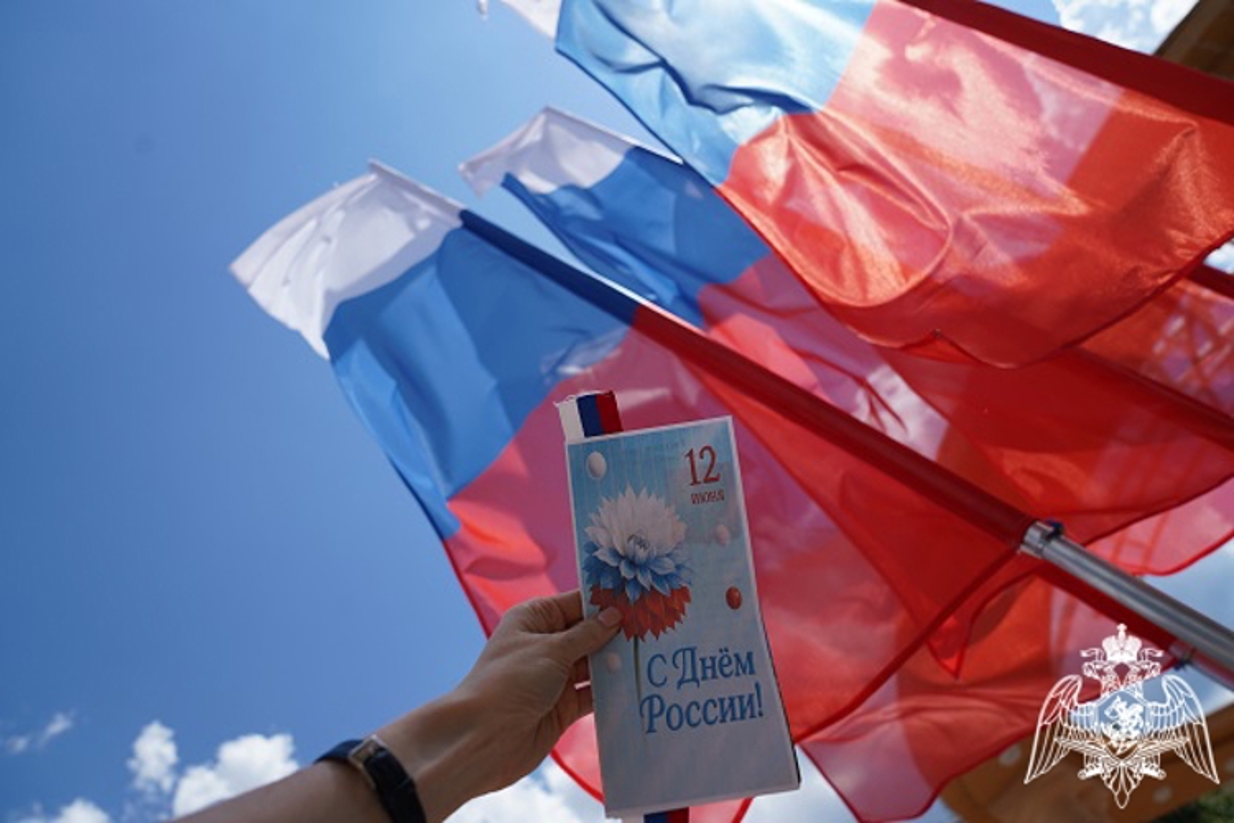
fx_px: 823
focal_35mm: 24
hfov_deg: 73.7
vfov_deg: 53.1
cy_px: 412
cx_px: 617
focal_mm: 24
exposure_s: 1/1000
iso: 100
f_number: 4.5
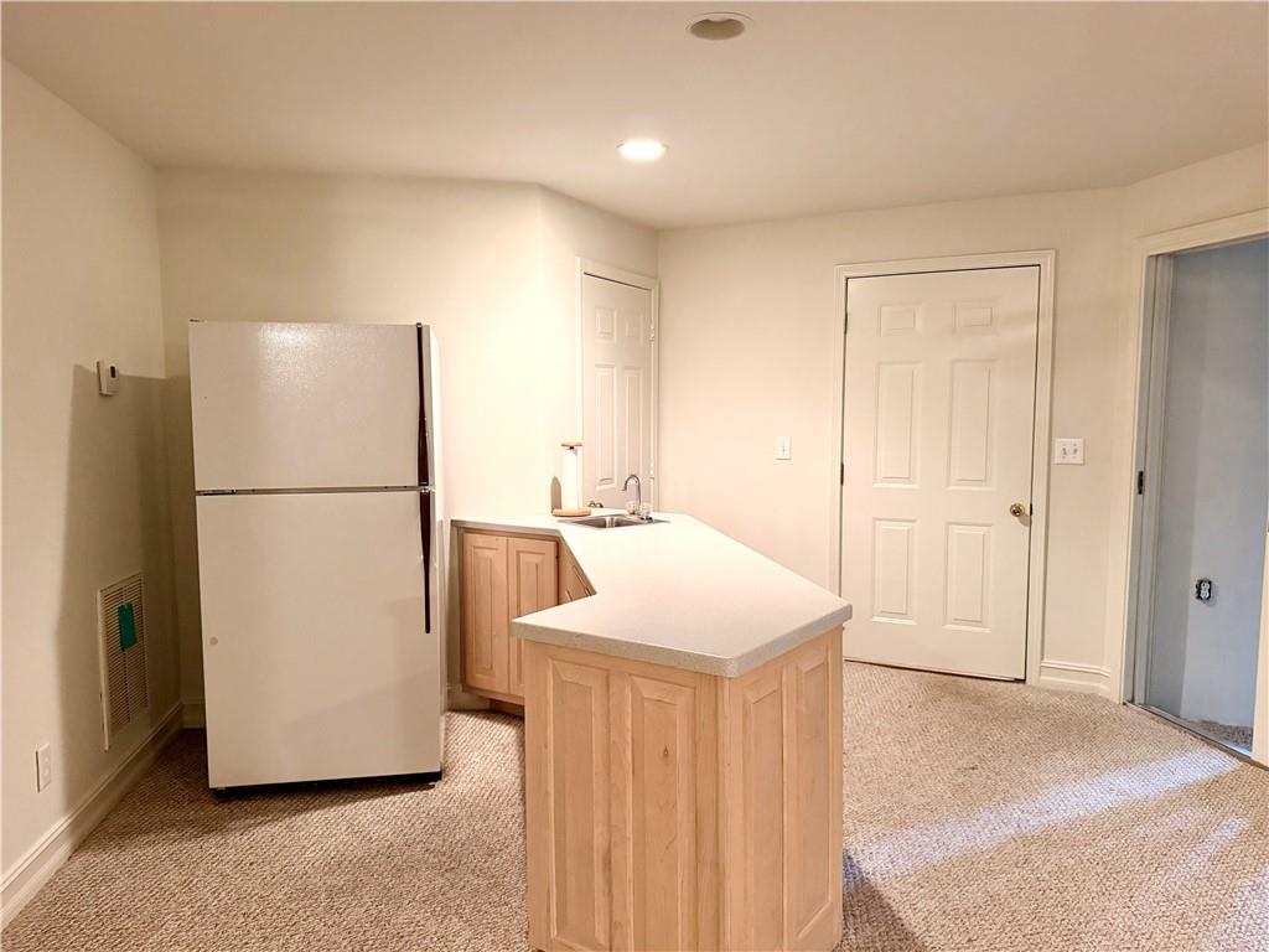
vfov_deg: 56.8
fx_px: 880
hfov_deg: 71.6
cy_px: 476
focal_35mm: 24
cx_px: 634
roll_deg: +1.4
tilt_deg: -5.4
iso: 800
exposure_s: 1/60
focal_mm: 6.76
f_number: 1.78
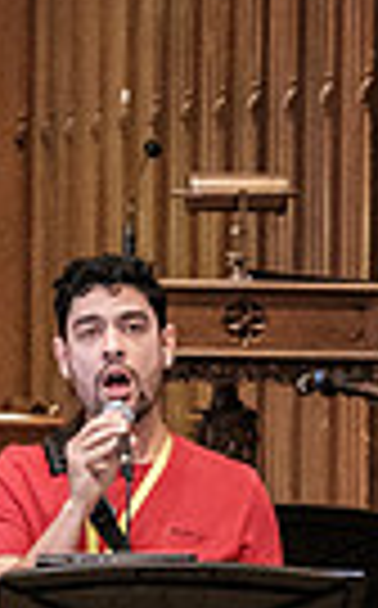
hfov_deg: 3.7
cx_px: 32
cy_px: 655
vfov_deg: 5.9
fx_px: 5887
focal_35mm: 356
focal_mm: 54.1
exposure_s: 1/150
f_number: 2.8
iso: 6400
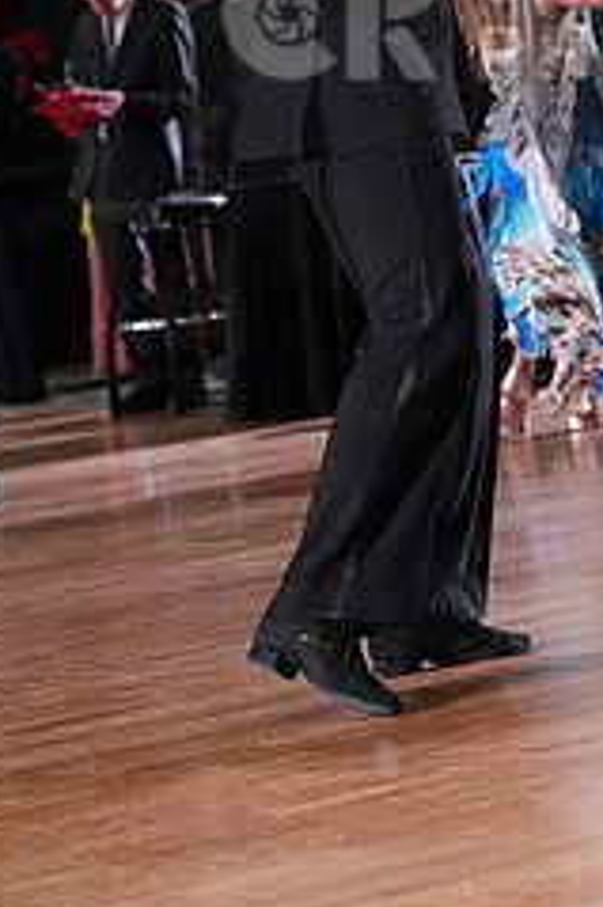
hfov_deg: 6.4
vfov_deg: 9.6
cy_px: 23
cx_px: 707
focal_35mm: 214
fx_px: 5384
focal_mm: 88
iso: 6400
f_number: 4.5
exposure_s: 1/400
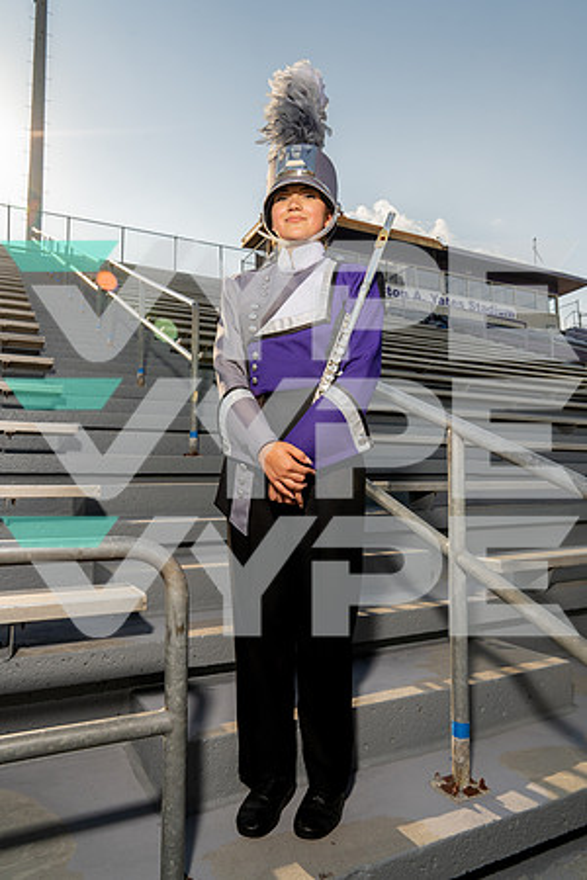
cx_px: 294
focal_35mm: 24
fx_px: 587
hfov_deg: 53.1
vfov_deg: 73.7
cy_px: 440
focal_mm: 24
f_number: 8
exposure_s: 1/250
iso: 100
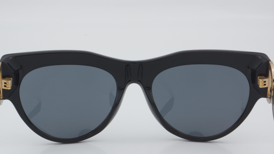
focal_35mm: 79
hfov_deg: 26.9
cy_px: 87
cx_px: 137
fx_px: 574
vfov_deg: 15.3
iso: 100
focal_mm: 50
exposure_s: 1/3
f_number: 32
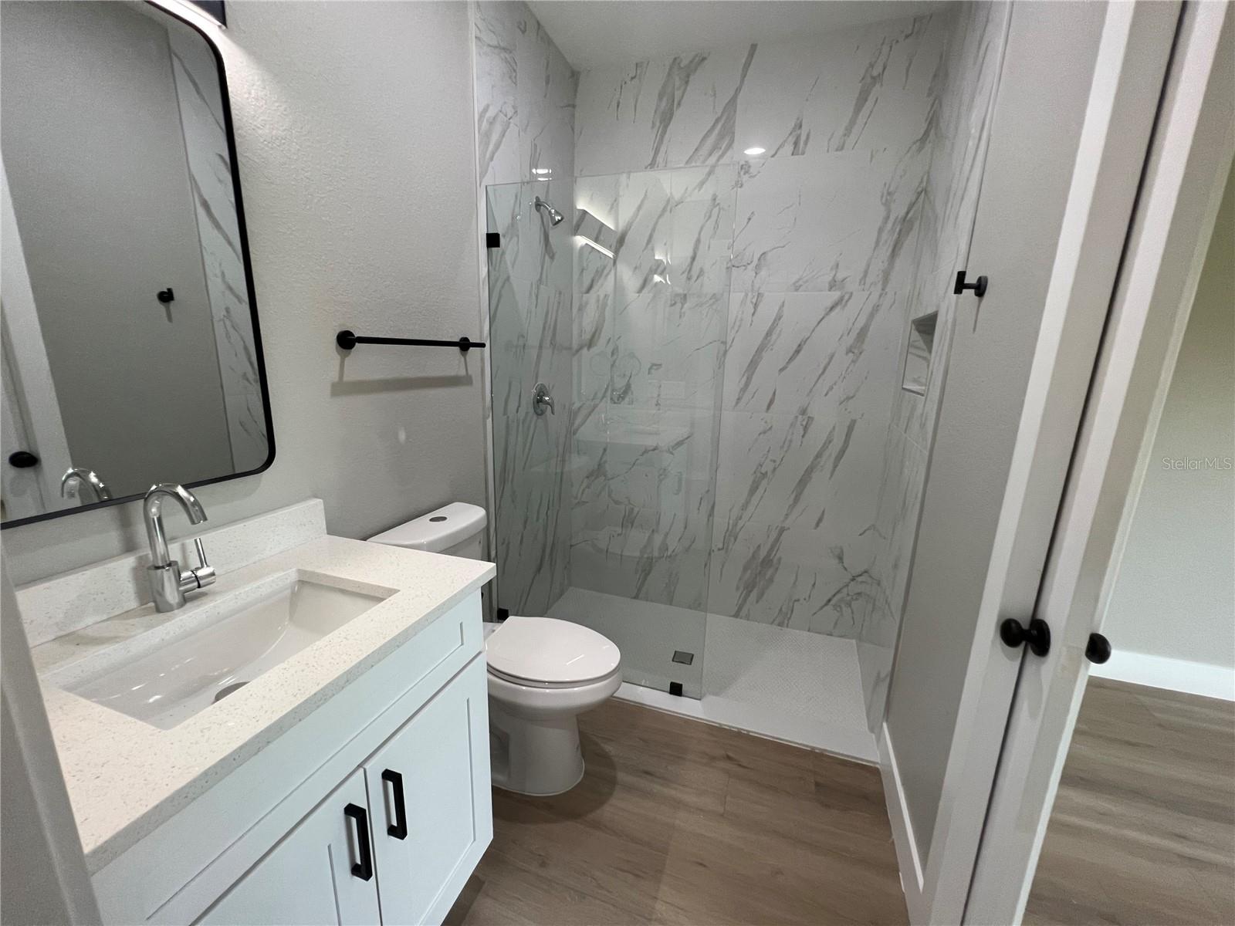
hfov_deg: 106.2
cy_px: 463
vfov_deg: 89.9
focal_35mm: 13
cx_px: 618
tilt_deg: -13.6
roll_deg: -1.4
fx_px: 464
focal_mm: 1.57
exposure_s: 1/120
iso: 200
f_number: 1.8
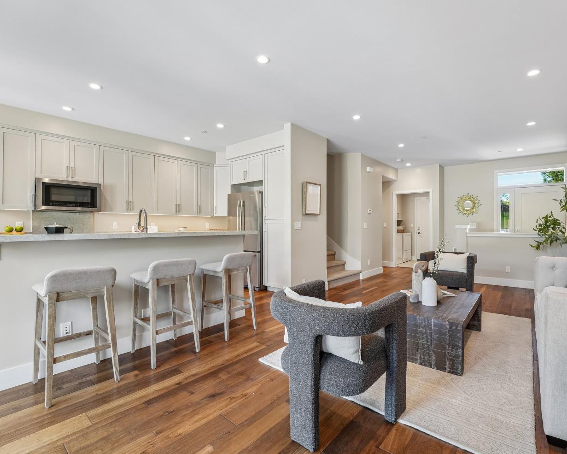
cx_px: 306
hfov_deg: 92.9
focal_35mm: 16
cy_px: 227
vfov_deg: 80.4
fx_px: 269
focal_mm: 14
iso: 640
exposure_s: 1/25
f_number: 8
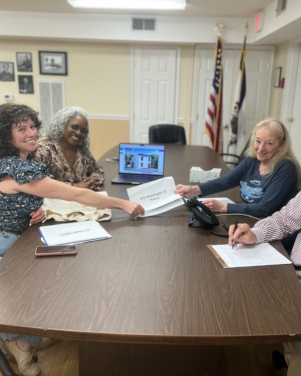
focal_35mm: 34
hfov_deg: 43.3
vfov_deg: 52.8
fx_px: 379
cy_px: 188
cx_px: 165
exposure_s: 1/120
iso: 100
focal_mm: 5.7
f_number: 1.5
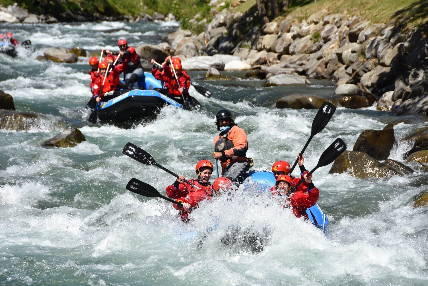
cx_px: 214
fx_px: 2675
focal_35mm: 225
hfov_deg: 9.1
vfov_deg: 6.1
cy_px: 143
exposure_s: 1/1600
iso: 400
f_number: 7.1
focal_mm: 150
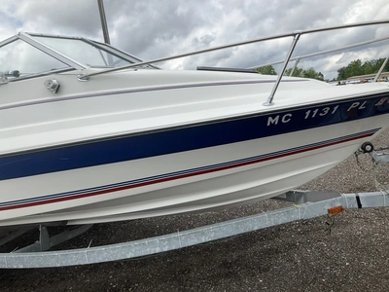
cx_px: 194
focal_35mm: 29
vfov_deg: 48.2
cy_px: 146
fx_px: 326
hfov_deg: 61.7
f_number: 1.8
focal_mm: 3
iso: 25
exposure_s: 1/2427
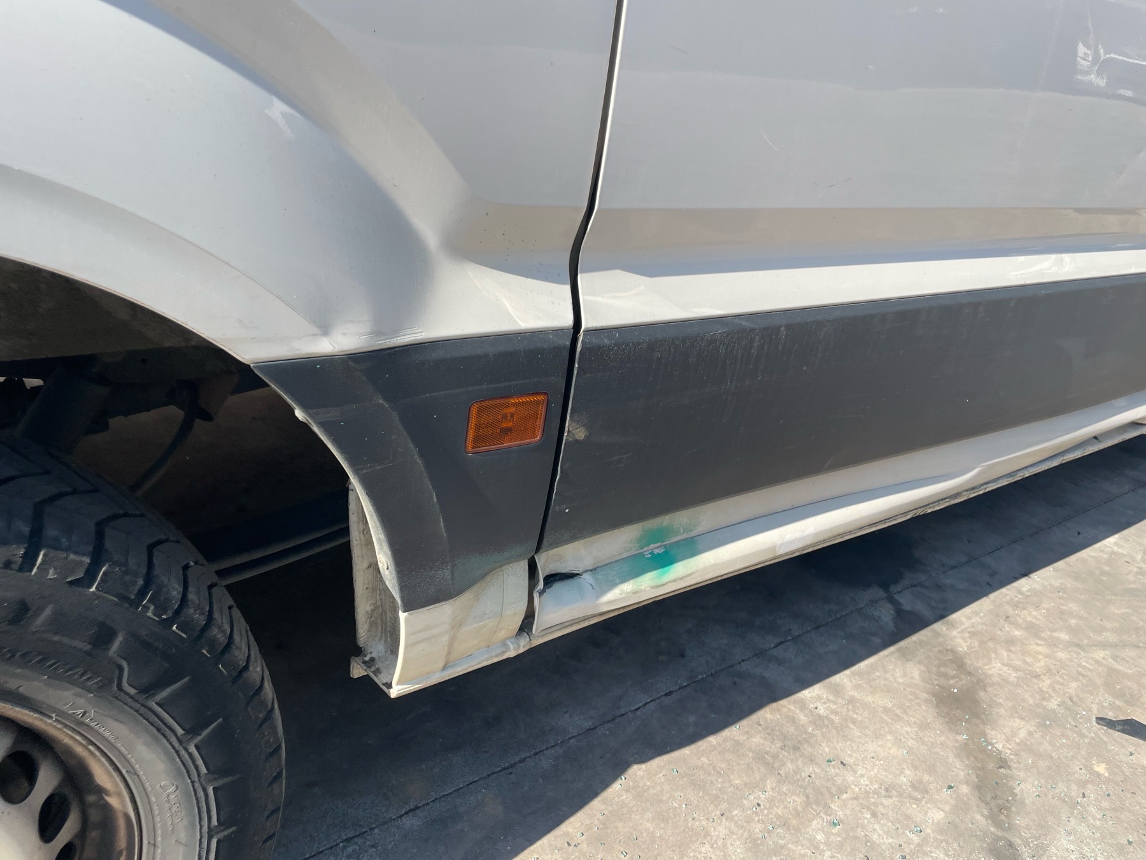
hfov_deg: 67.3
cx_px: 573
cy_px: 430
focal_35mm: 26
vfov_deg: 53.1
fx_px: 861
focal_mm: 4.2
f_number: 1.6
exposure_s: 1/1916
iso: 32
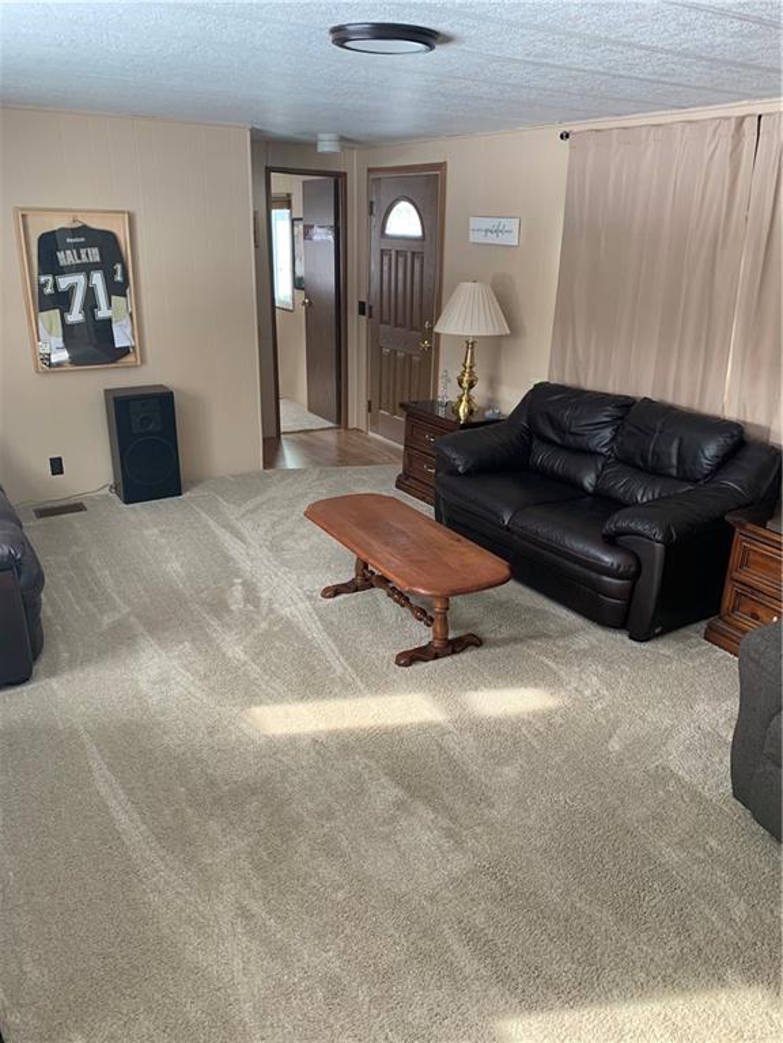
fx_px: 784
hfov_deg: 53.1
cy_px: 522
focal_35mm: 26
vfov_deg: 67.3
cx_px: 392
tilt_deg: -20.3
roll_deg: -0.8
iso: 100
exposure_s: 1/79
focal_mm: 4.25
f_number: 1.8
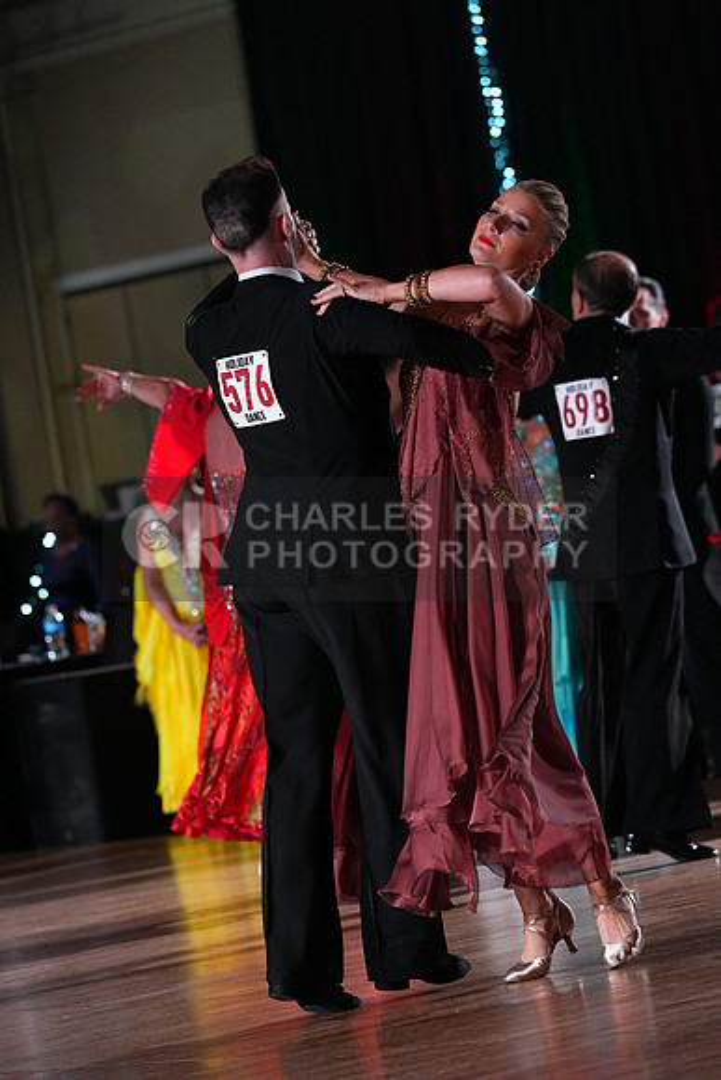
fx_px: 6004
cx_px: 360
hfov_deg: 6.9
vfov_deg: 10.3
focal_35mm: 200
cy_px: 540
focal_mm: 200
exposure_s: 1/400
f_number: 5
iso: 6400
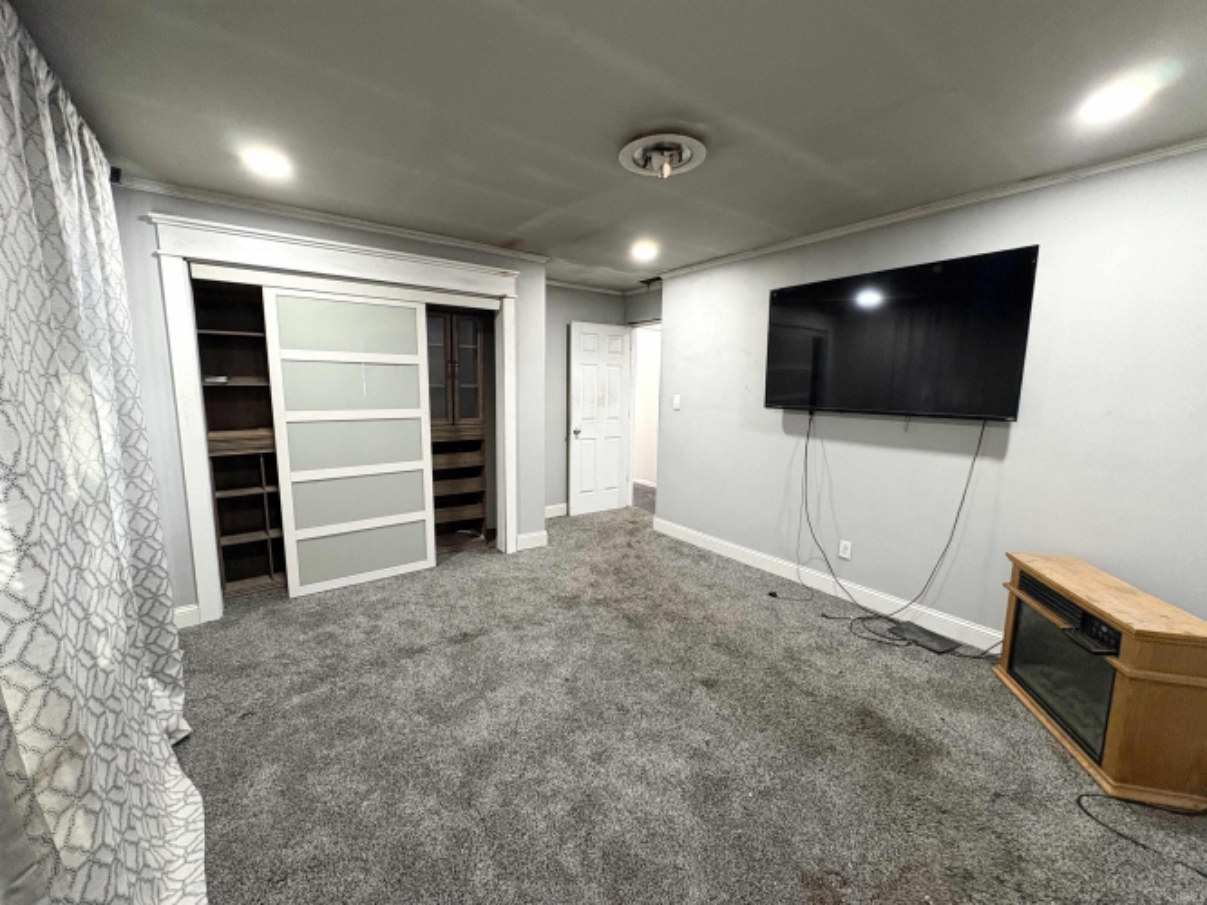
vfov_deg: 85.7
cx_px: 604
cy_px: 452
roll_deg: -0.5
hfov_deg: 102.1
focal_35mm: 14
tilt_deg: -7.9
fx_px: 488
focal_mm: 2.22
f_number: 2.2
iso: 320
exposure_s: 1/60
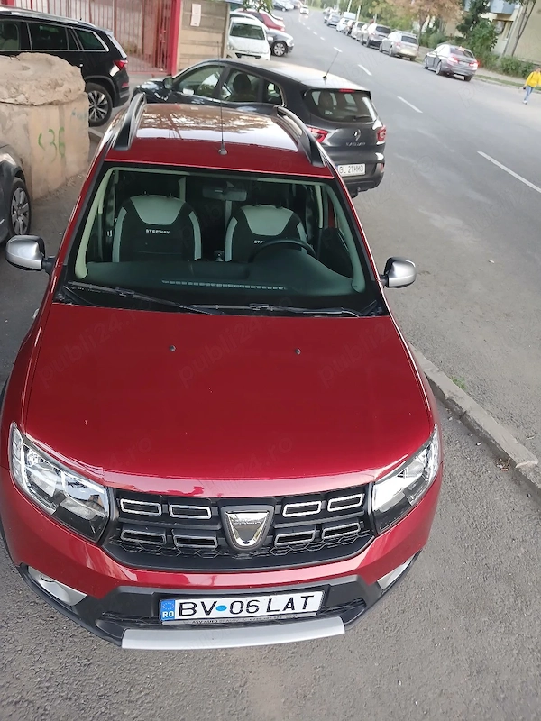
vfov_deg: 65.3
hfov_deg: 51.4
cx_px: 270
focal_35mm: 27
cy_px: 360
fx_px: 563
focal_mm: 3.98
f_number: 1.8
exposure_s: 1/50.3
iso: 200
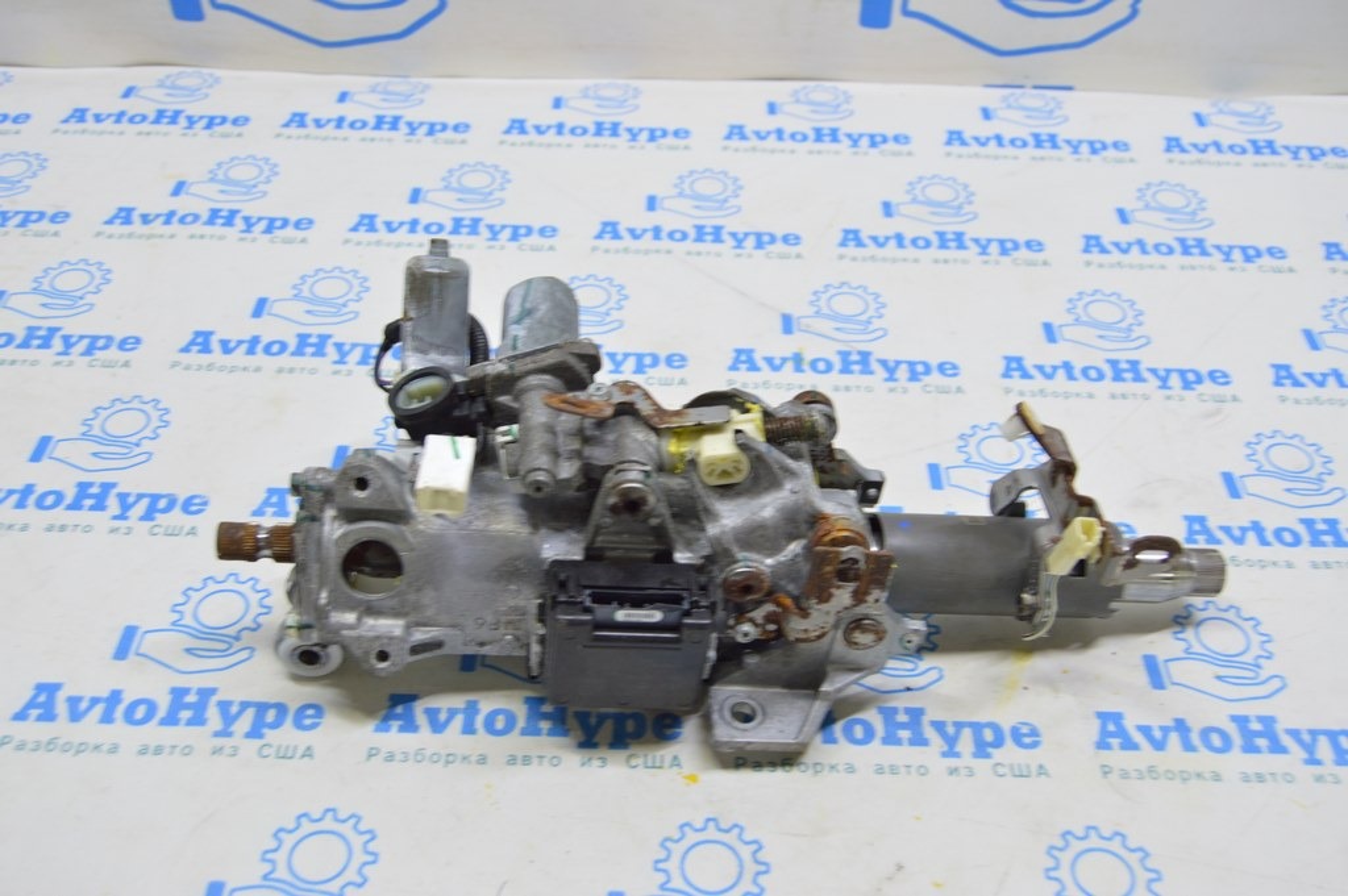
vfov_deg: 36.8
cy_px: 448
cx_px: 674
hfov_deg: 53.2
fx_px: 1347
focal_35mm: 36
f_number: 5.6
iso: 400
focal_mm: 24
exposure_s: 1/20
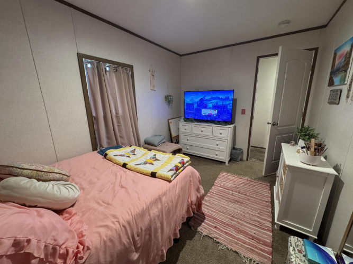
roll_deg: +0.3
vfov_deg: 85.7
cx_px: 176
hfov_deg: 102.1
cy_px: 132
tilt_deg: -13.9
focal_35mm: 14
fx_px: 143
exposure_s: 1/60
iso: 320
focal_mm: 2.22
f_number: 2.2
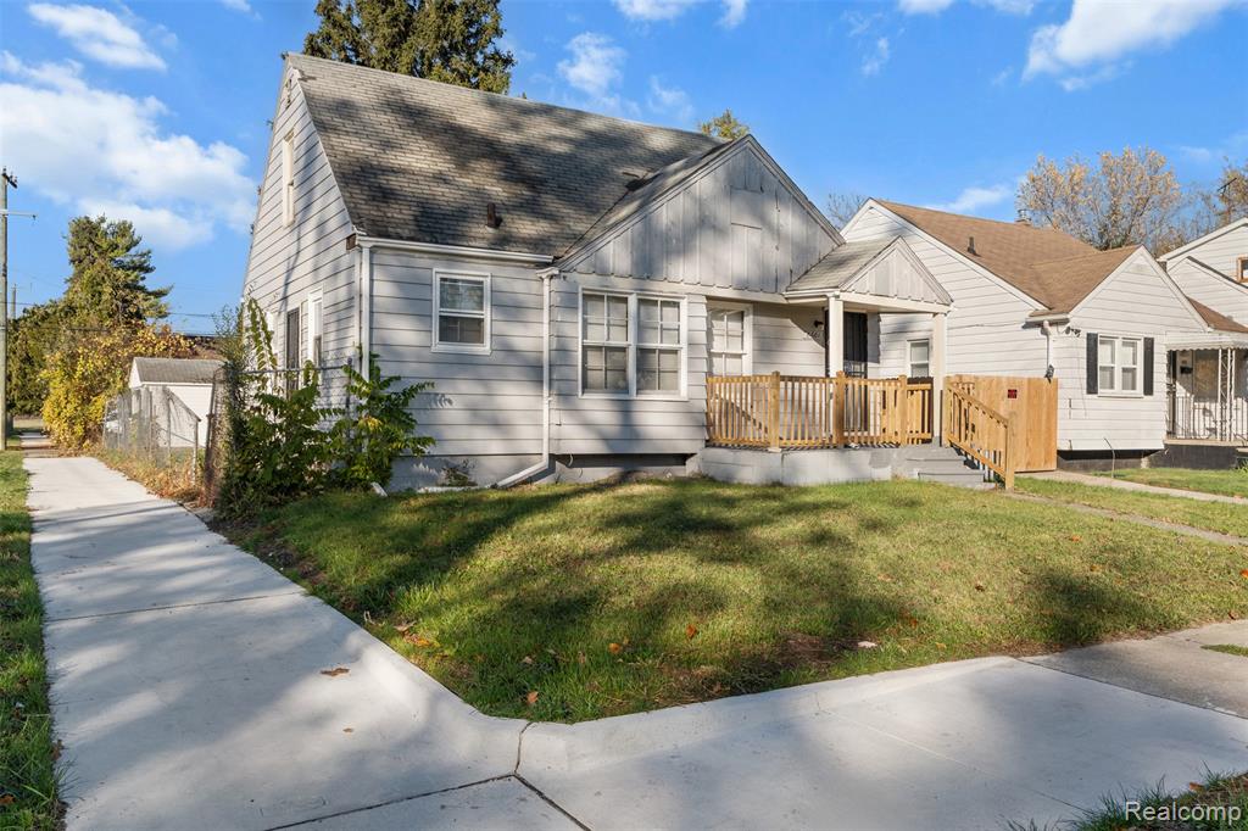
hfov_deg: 65.5
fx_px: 970
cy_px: 416
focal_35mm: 28
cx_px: 624
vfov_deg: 46.4
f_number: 8
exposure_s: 1/200
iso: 400
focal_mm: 28
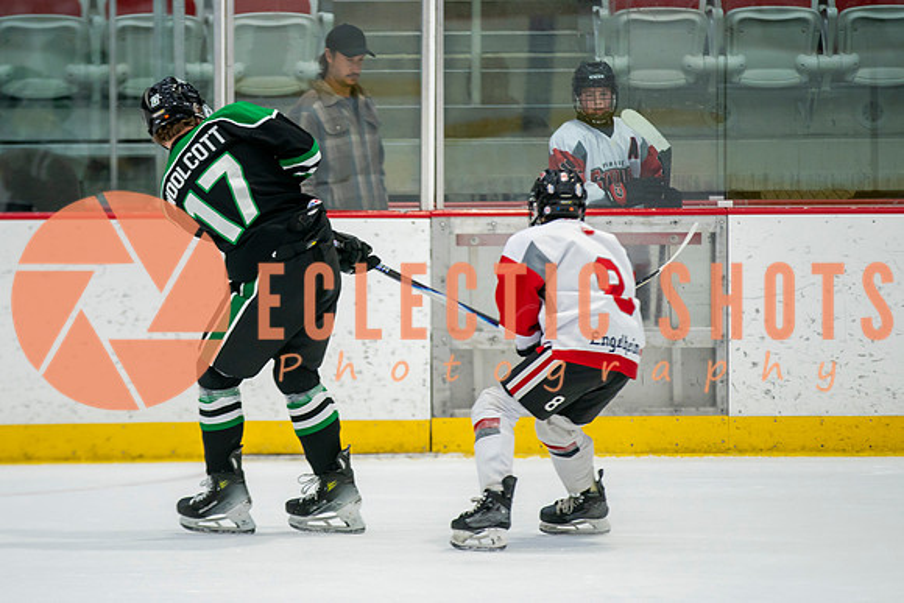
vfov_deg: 4.8
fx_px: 7180
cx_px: 386
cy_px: 278
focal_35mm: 286
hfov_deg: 7.2
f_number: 2.8
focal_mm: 200
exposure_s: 1/640
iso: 1250
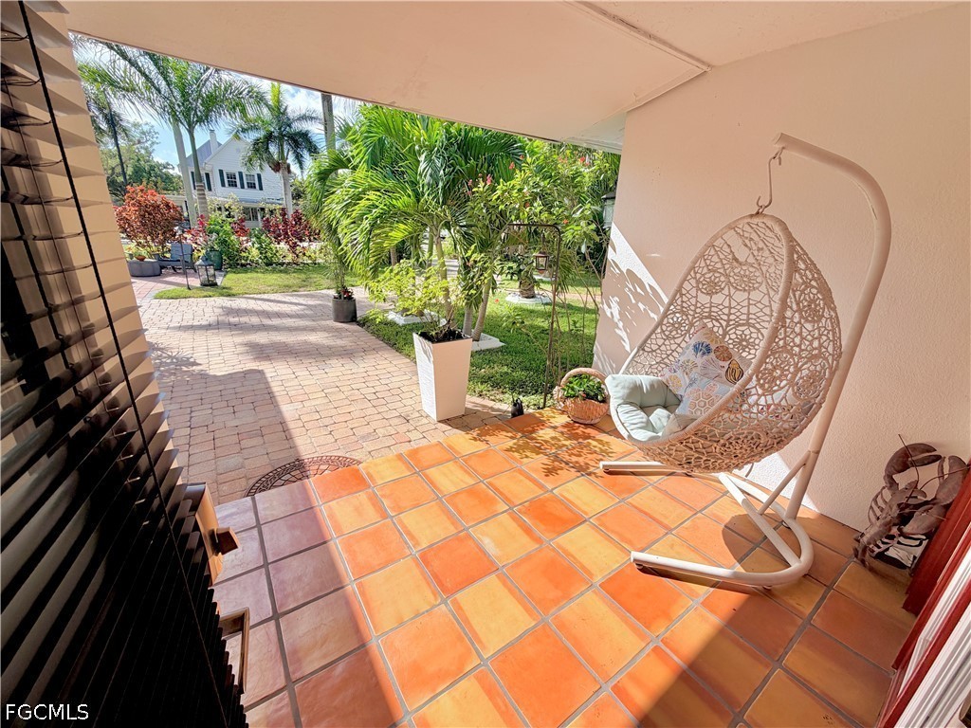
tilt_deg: -18.8
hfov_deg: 102.1
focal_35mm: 14
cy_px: 364
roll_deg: -1.9
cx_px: 486
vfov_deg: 85.7
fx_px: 393
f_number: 2.2
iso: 32
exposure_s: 1/770
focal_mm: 2.22
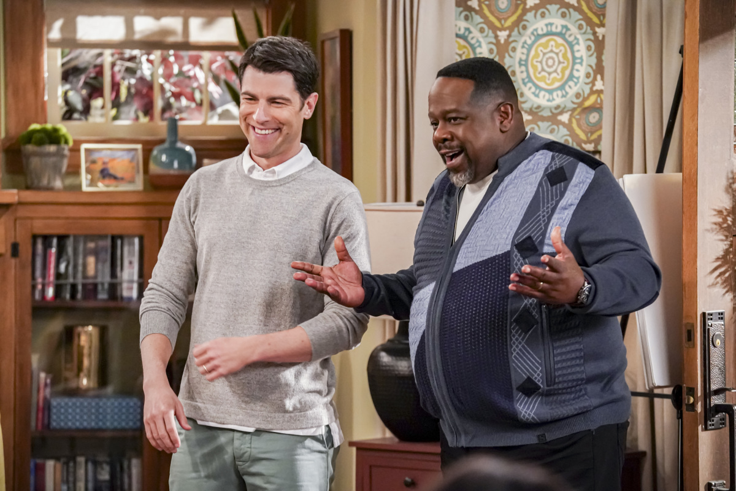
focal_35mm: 155
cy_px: 246
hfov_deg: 13.2
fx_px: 3169
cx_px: 368
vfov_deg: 8.9
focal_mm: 155
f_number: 5
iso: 6400
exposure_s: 1/160
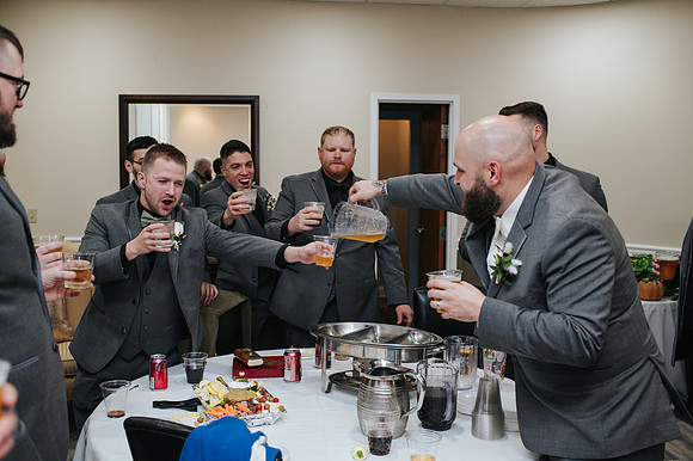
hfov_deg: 53.6
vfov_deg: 37.2
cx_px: 346
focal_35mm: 36
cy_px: 230
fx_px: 686
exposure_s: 1/200
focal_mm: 35
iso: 800
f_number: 3.2
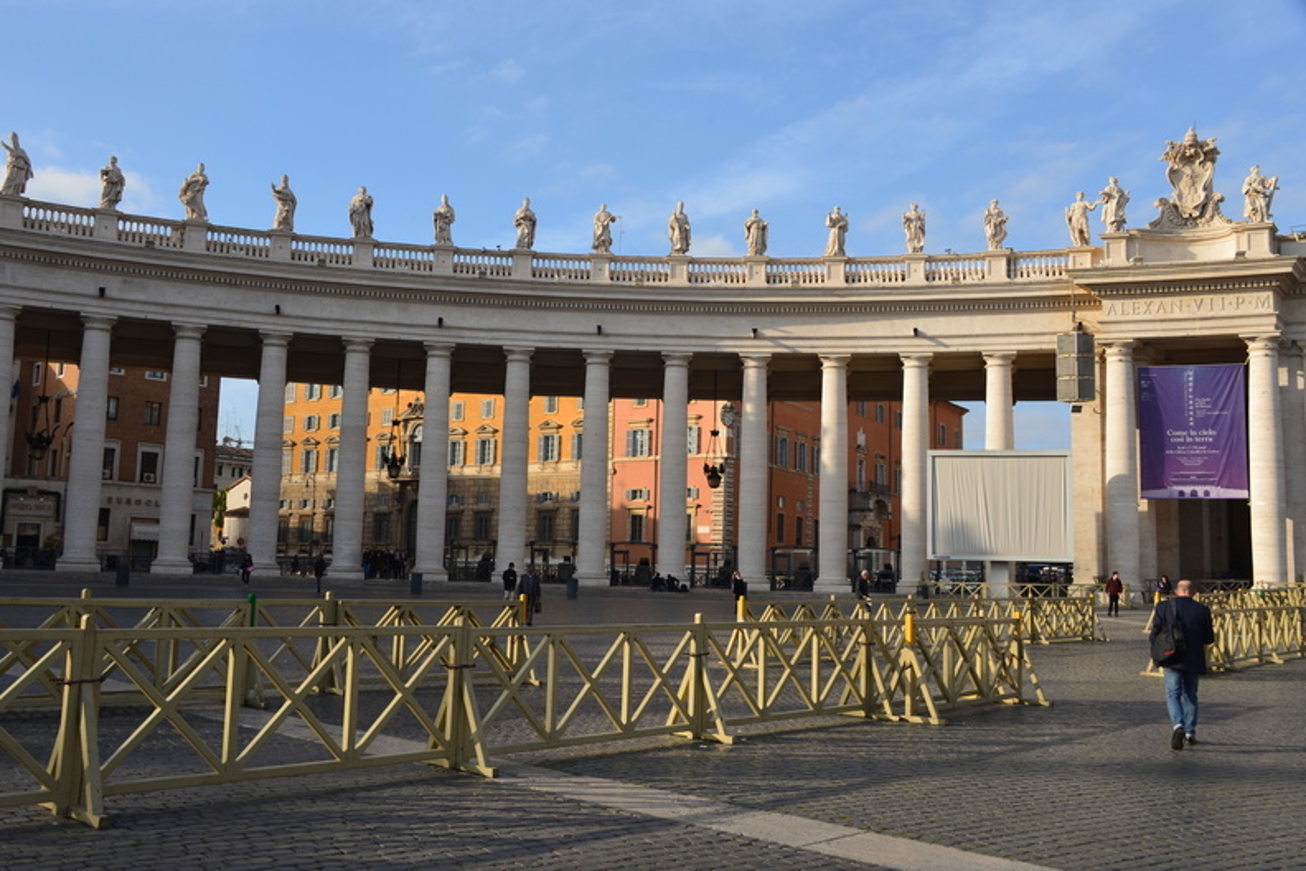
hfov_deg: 55.8
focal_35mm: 34
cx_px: 653
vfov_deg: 38.9
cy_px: 436
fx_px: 1233
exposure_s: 1/125
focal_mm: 34
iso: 140
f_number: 11
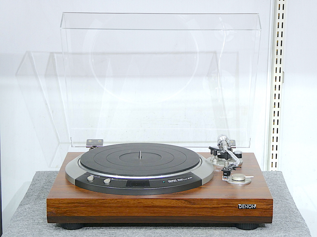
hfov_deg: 23.3
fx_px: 769
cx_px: 158
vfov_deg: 17.6
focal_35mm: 84
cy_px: 118
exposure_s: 1/6
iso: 200
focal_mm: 15
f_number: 4.8
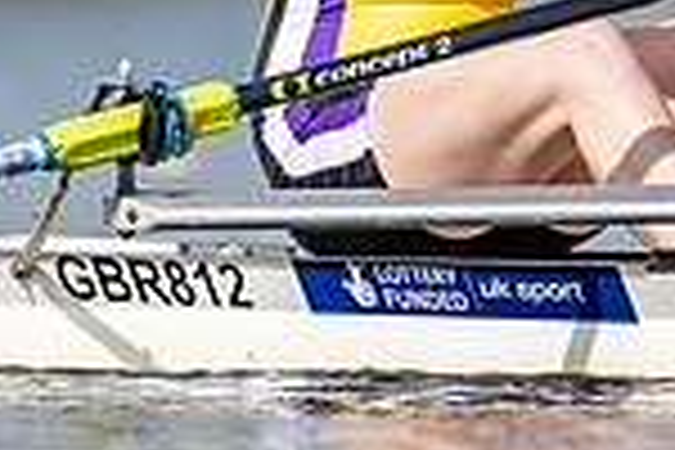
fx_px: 43534
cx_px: 724
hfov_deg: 0.9
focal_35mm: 2322
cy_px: -223
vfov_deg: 0.6
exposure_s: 1/2500
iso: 280
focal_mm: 600
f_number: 4
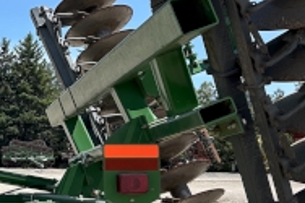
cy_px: 89
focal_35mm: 115
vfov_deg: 11.9
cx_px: -45
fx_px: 973
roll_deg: -1.8
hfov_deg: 17.1
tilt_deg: +4.5
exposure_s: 1/3460
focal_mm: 5.7
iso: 50
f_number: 1.5
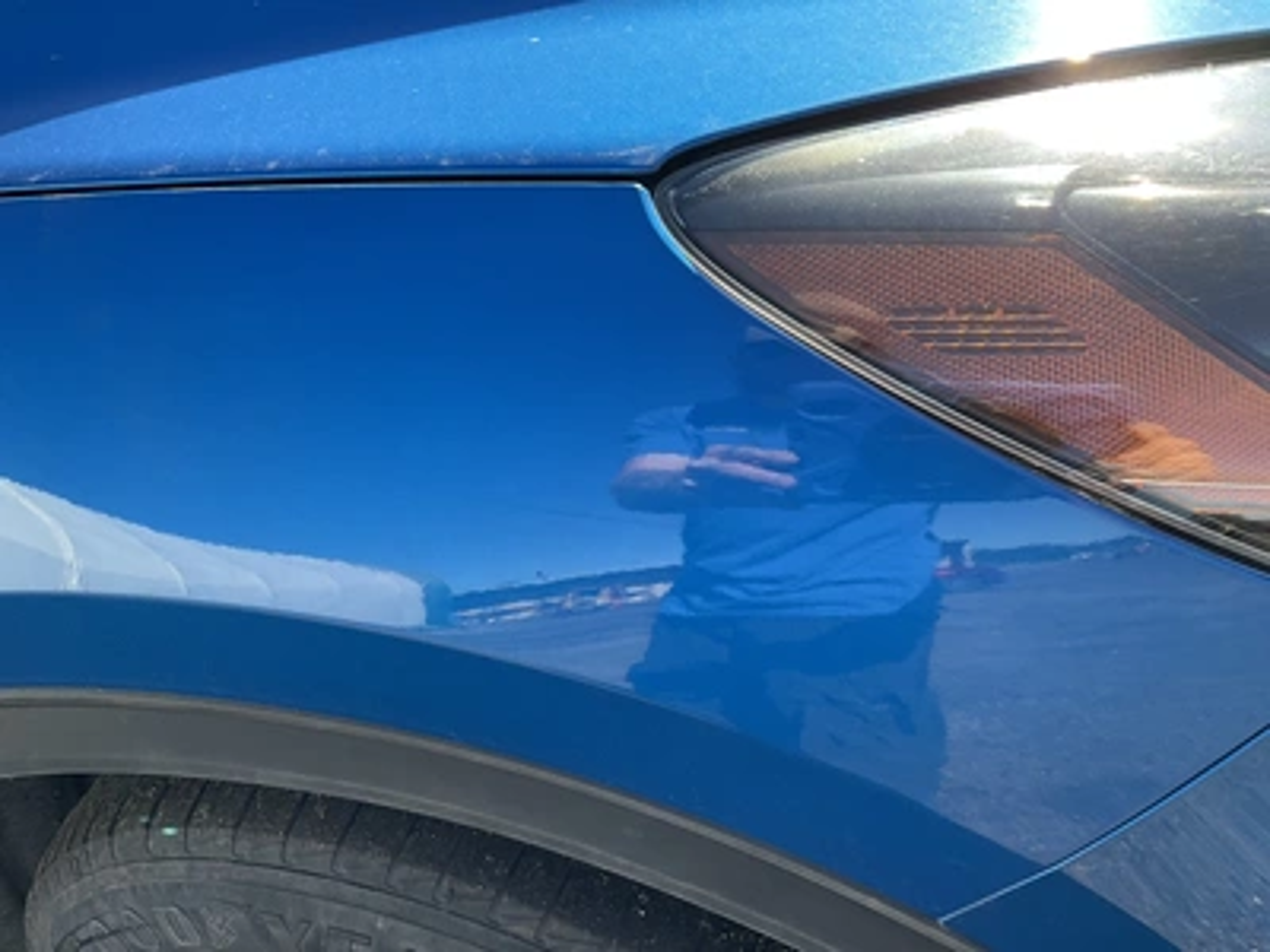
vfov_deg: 48.2
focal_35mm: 29
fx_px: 1064
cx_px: 635
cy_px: 476
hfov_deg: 61.7
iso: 20
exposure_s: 1/234
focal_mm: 3
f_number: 1.8
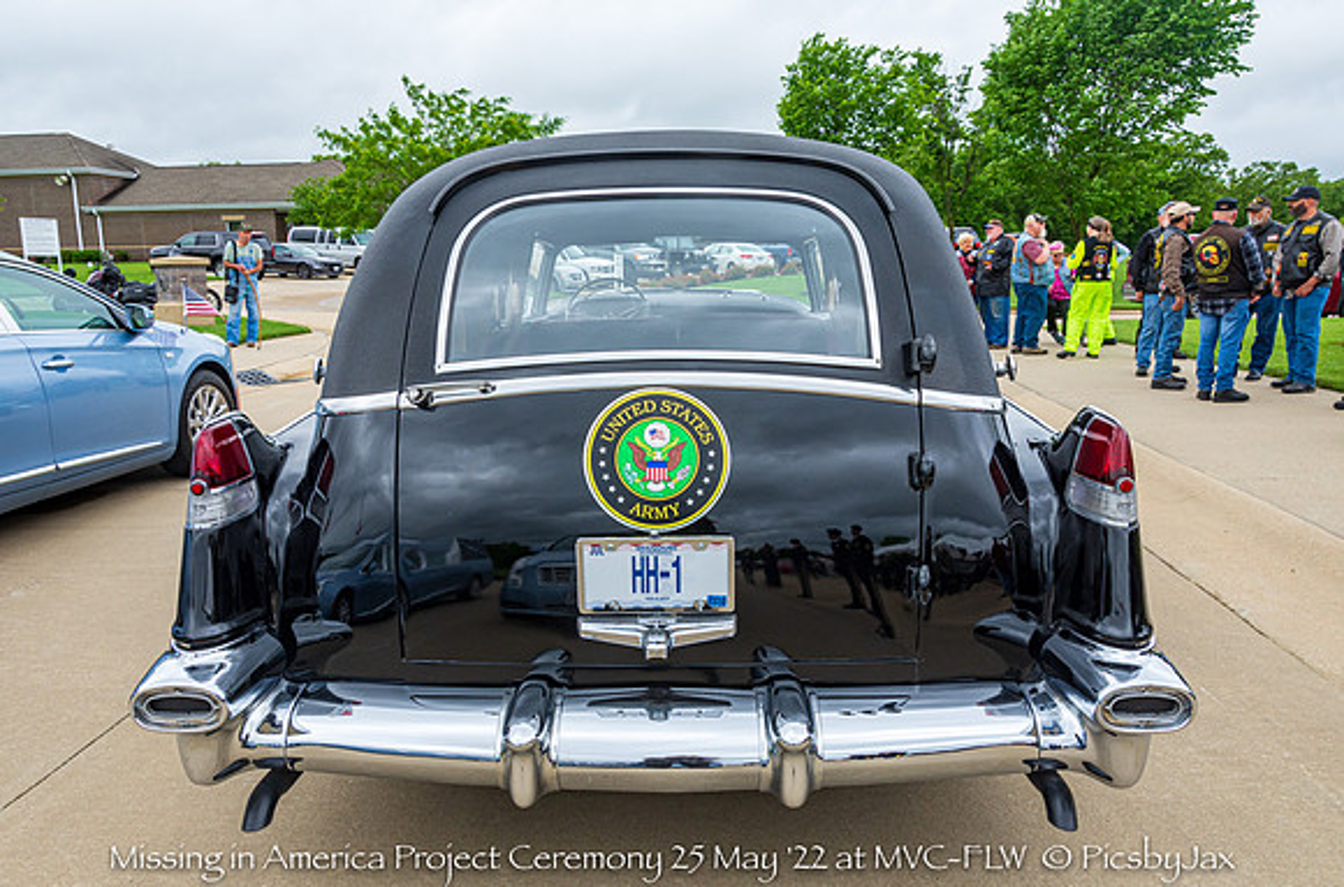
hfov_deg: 65.5
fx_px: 1045
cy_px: 455
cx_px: 683
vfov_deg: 46.0
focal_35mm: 28
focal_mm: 18
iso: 400
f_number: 10
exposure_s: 1/400
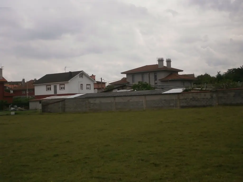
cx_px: 122
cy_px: 91
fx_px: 330
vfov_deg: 30.9
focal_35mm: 47
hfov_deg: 40.4
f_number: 3.4
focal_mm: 8.3
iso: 80
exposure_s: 1/1250
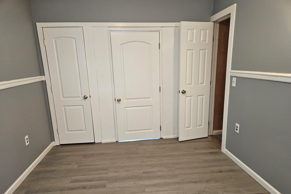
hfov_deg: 73.7
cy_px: 108
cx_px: 146
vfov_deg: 53.0
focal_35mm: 24
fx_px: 194
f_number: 1.8
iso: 800
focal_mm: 5.4
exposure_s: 1/120
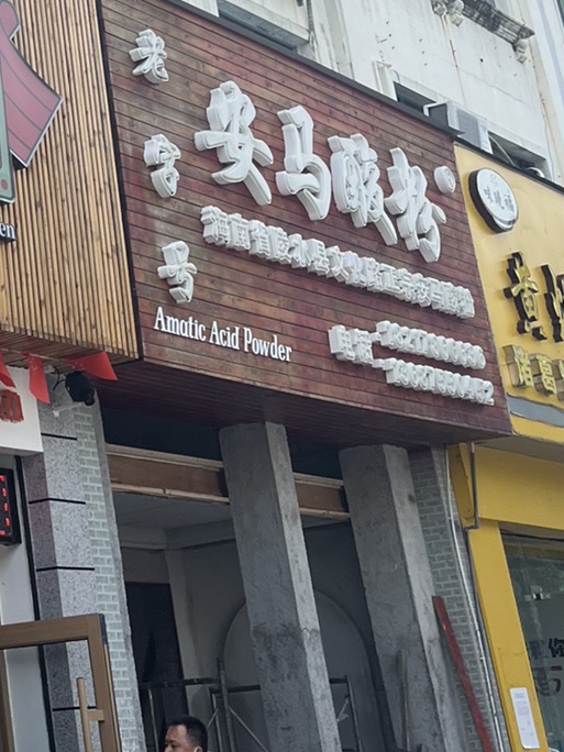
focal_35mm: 76
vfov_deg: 24.8
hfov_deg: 17.9
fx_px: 1651
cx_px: -197
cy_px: 64
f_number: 1.6
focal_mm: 5.1
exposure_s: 1/1957
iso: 50
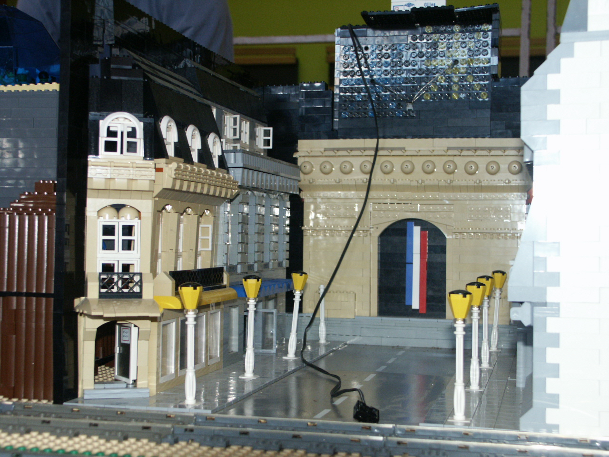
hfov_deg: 36.2
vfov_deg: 27.5
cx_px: 304
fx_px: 932
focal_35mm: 53
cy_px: 228
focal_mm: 13.8
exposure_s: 1/45
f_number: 4
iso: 200
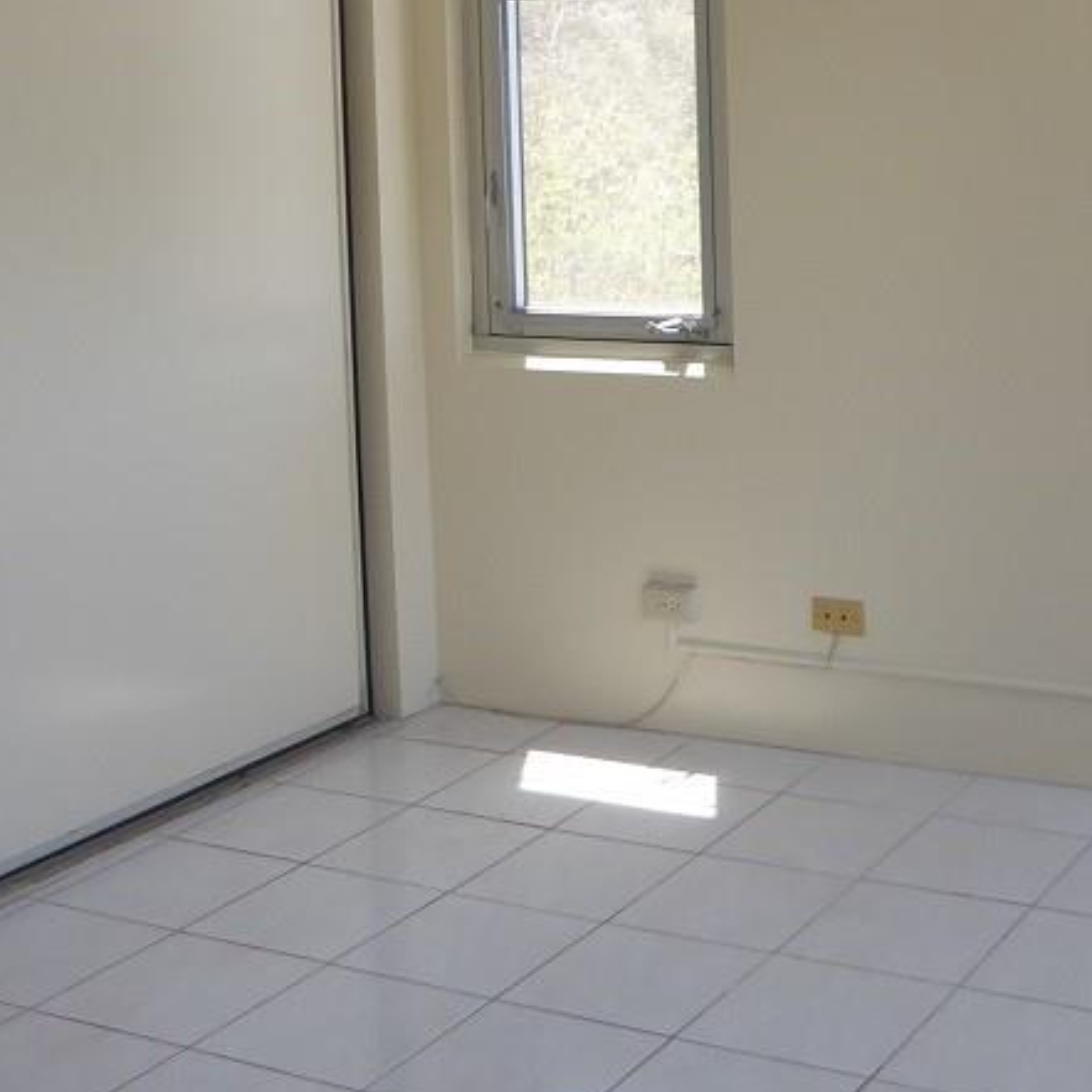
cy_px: 240
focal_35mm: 60
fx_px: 2141
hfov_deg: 28.1
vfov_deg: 28.1
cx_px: 840
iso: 80
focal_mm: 4.3
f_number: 3.3
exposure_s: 1/100
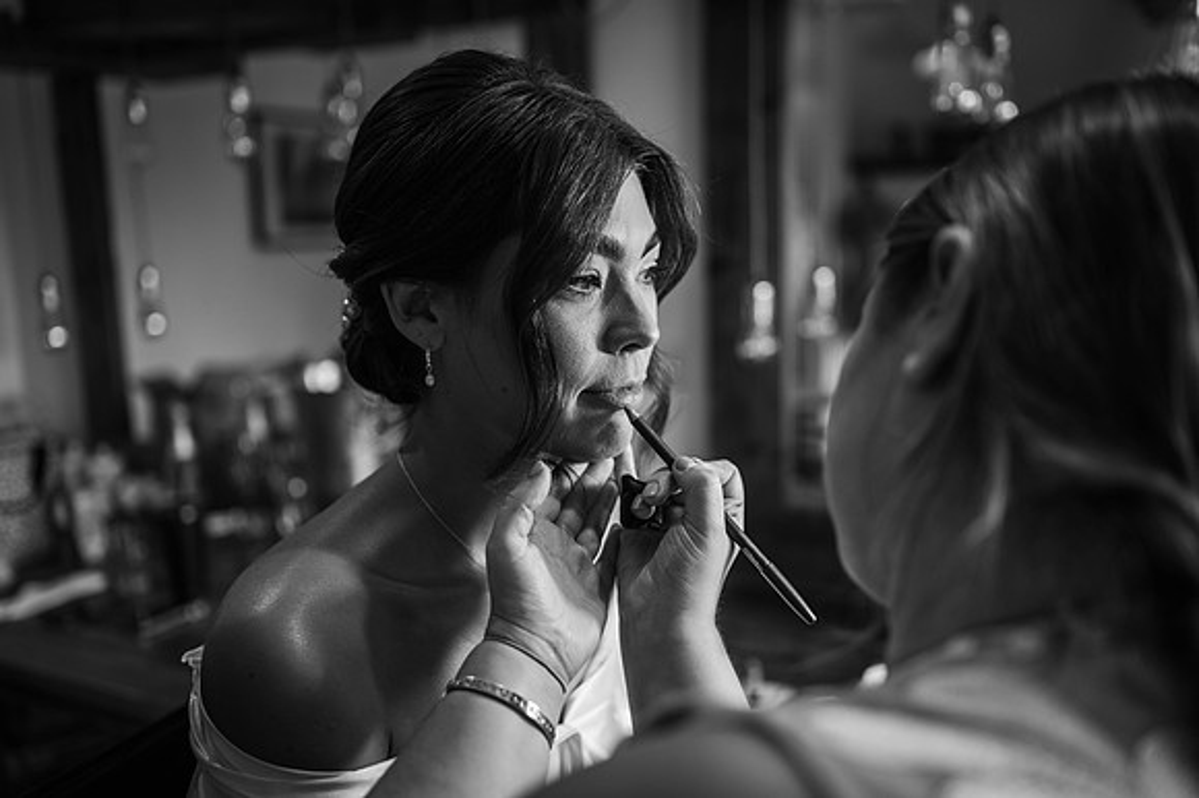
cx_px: 600
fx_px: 1165
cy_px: 399
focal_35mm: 35
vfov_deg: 37.8
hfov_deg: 54.5
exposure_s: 1/200
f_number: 2
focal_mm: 35
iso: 180
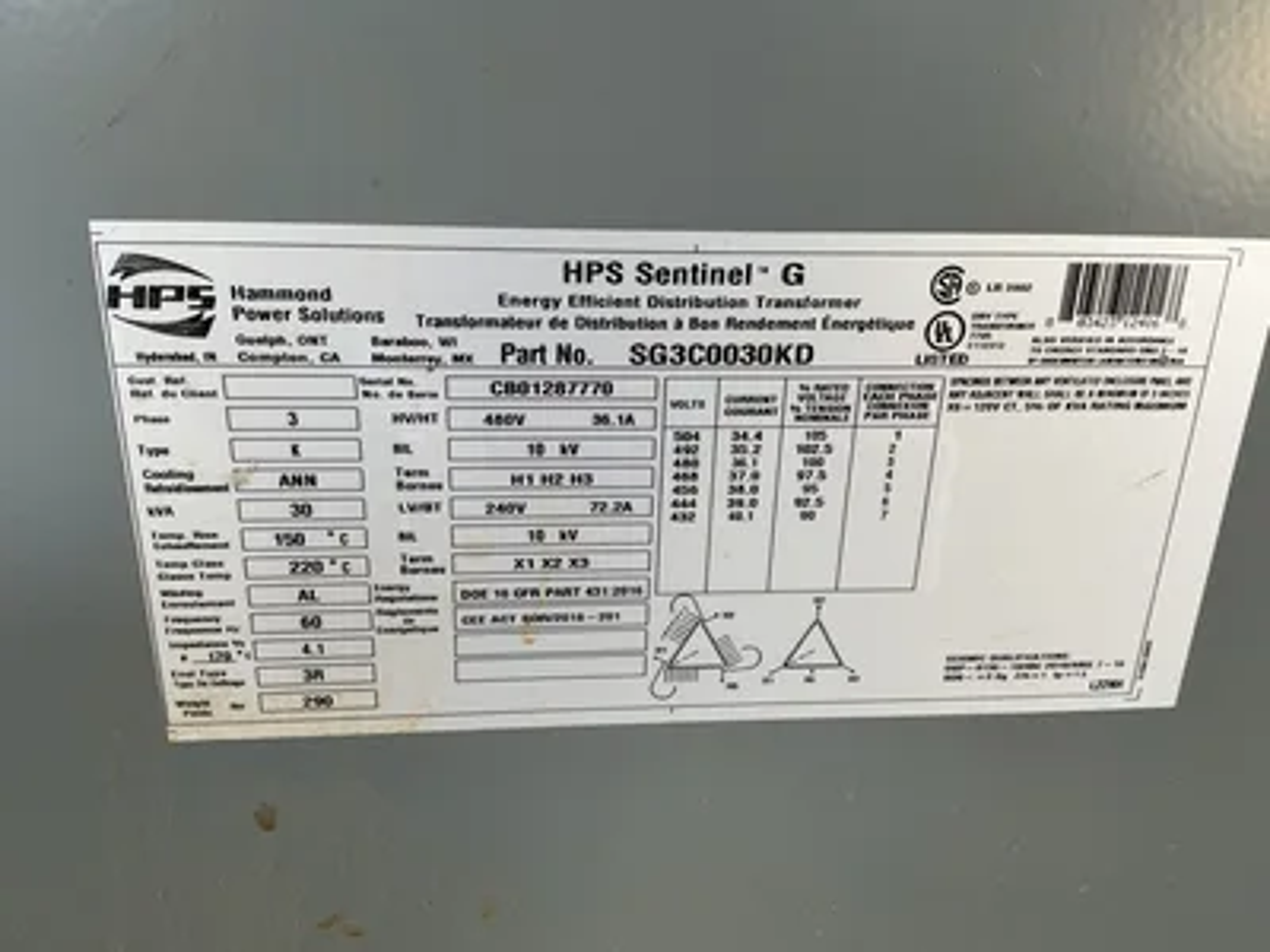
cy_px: 476
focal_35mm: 28
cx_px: 635
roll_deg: -1.2
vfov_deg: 49.7
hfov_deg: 63.4
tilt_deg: -22.2
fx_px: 1027
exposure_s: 1/60
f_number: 1.8
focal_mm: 3
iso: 40
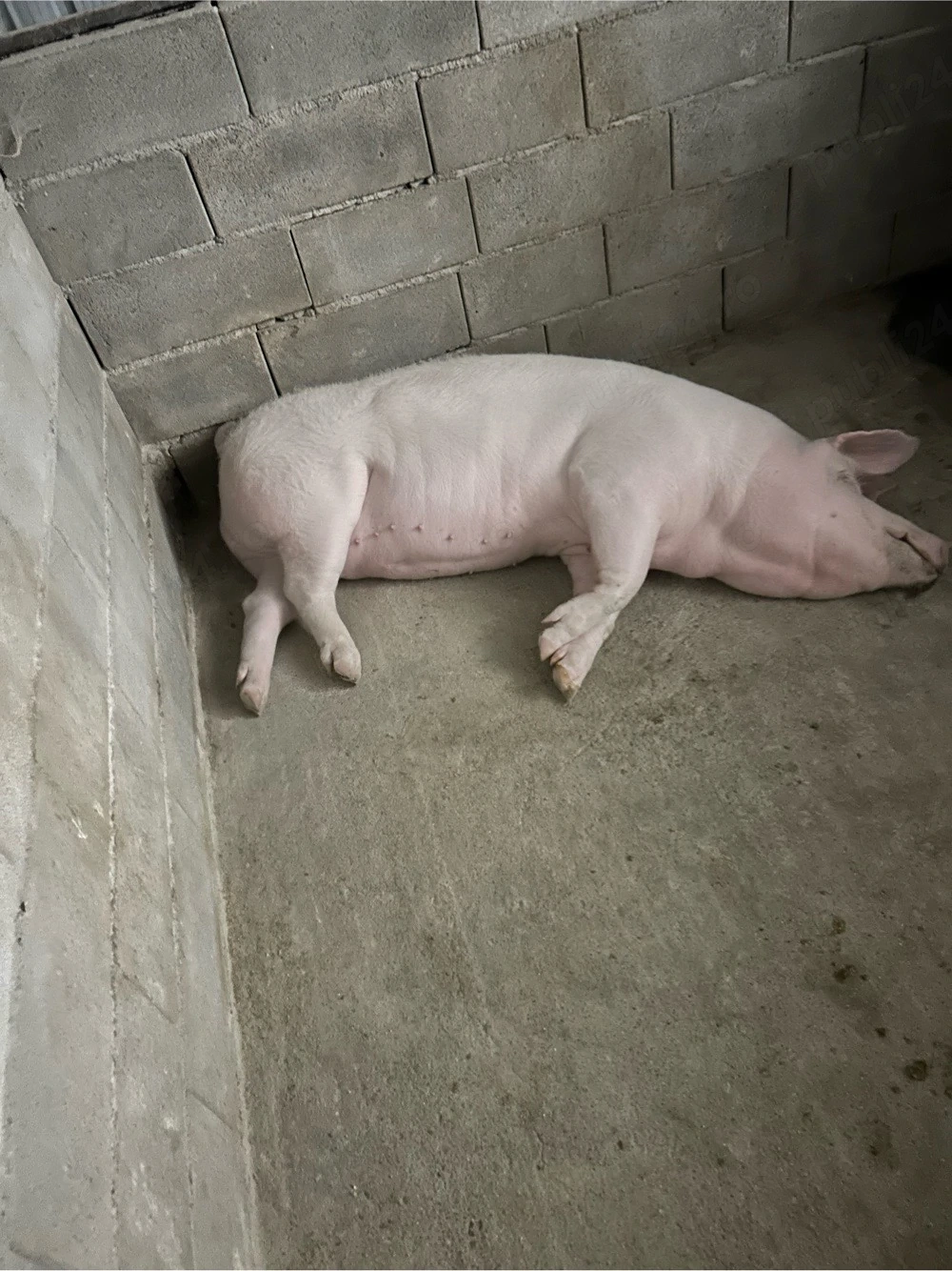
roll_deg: +15.0
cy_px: 636
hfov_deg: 53.0
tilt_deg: -44.5
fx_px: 954
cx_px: 476
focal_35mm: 26
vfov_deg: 67.3
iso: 640
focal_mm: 5.7
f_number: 1.5
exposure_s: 1/11
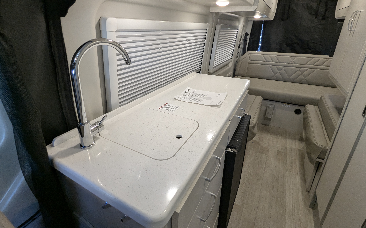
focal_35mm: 17
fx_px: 170
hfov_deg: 94.4
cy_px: 95
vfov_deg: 67.5
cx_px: 183
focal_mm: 2.35
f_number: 2.2
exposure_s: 1/99.5
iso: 150
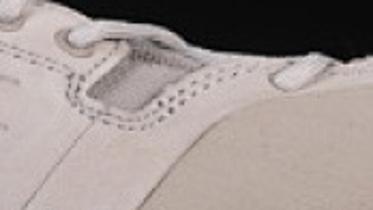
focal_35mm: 487
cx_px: -319
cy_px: 36
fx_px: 4818
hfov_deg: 4.4
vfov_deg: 2.5
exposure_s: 1/80
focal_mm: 50
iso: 160
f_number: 8
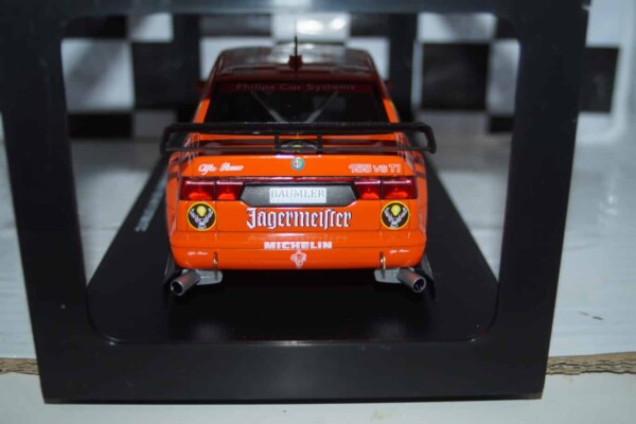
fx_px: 742
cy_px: 212
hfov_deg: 46.4
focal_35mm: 42
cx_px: 318
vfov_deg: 31.9
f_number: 4
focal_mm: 28
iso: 100
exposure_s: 1/80
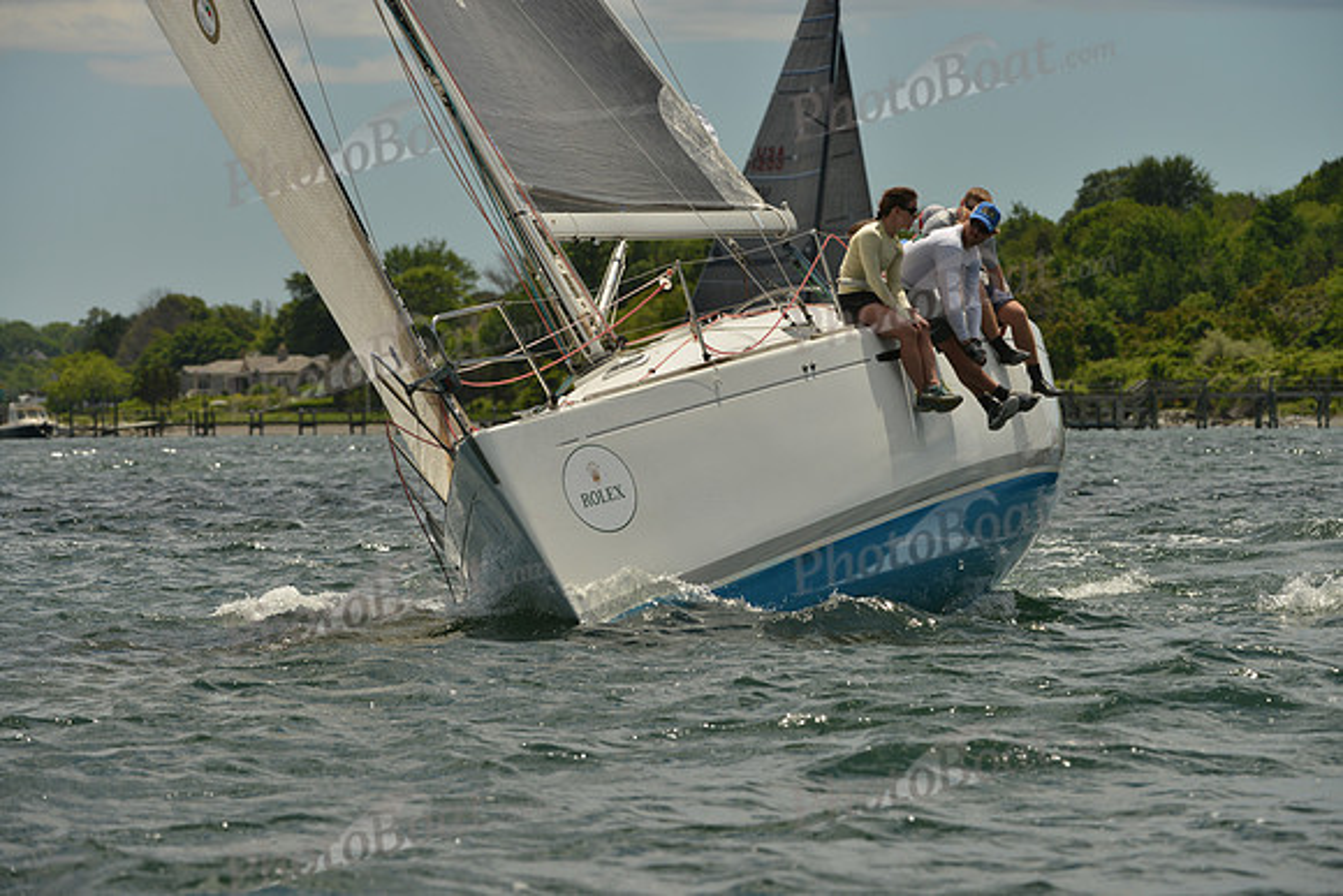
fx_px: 9328
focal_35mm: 250
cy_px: 448
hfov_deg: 8.2
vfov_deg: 5.5
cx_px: 672
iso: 200
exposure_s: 1/1000
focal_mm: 250
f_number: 8
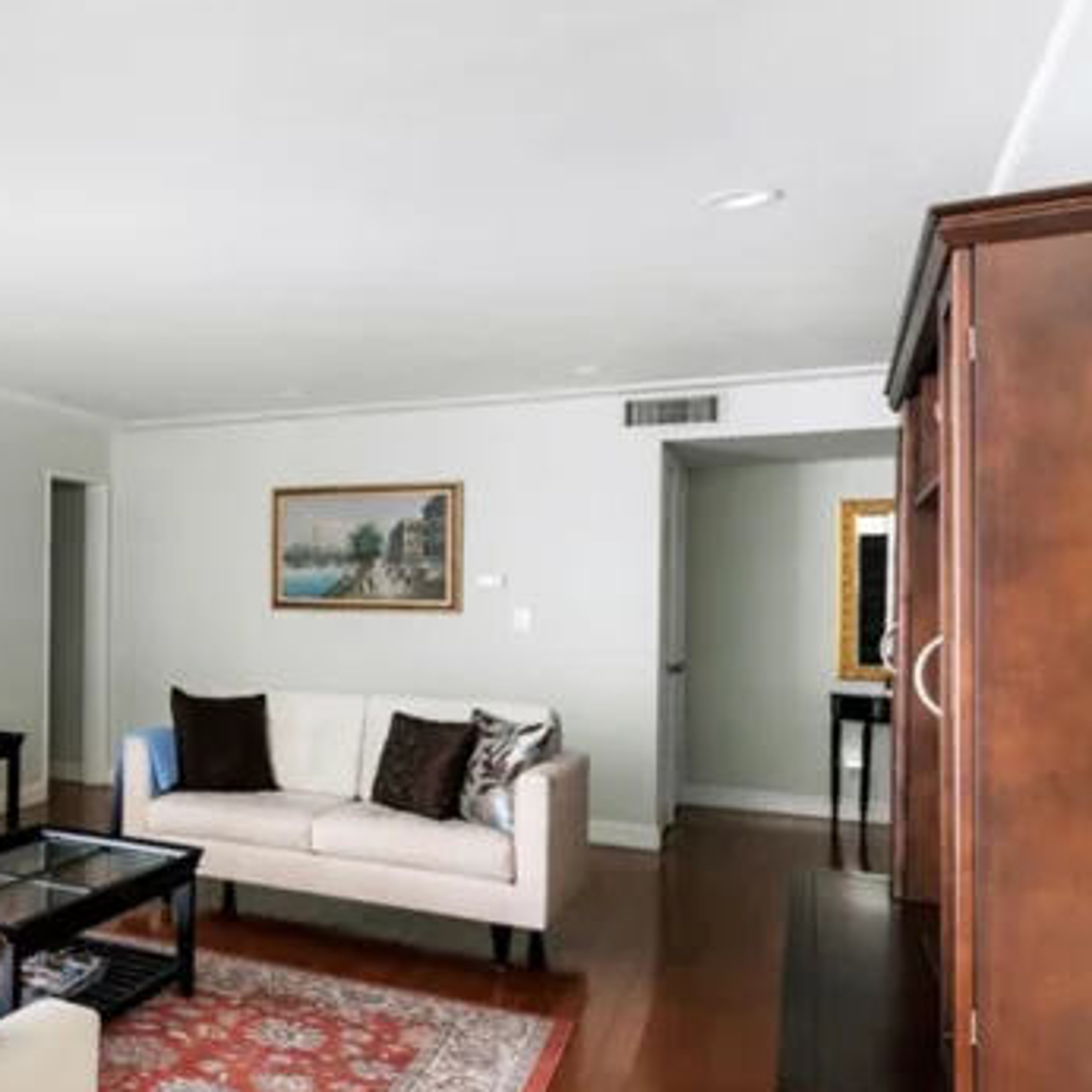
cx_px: -205
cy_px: 669
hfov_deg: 37.9
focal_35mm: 33
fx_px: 1178
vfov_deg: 49.4
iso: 200
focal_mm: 16
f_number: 8
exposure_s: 1/13
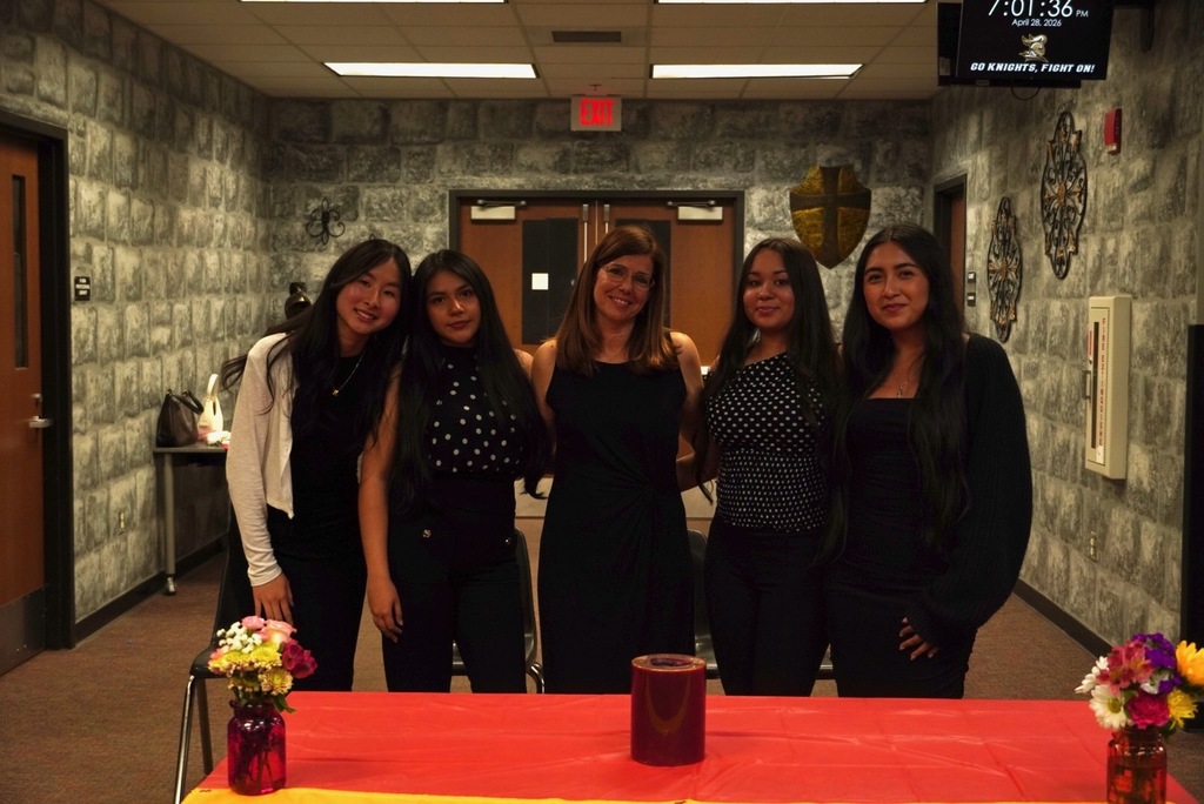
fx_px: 1656
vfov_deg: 27.3
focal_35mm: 50
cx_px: 602
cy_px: 402
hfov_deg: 39.9
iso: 640
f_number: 4.5
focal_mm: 33
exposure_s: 1/100
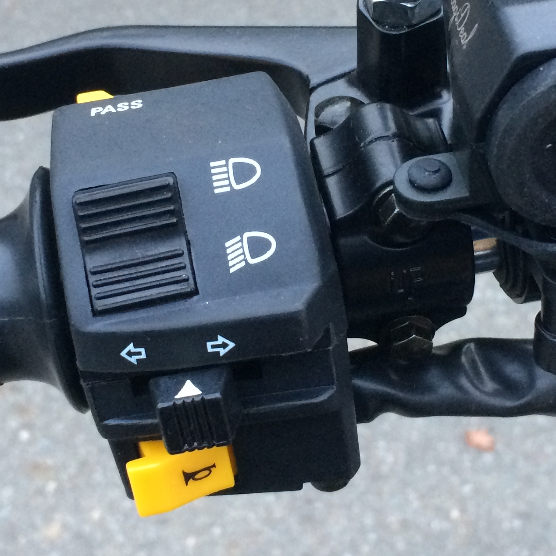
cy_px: 185
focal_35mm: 66
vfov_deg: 26.0
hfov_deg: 26.1
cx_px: 309
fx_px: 1199
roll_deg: -3.9
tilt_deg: -30.3
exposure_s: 1/30
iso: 200
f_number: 2.2
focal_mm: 4.15
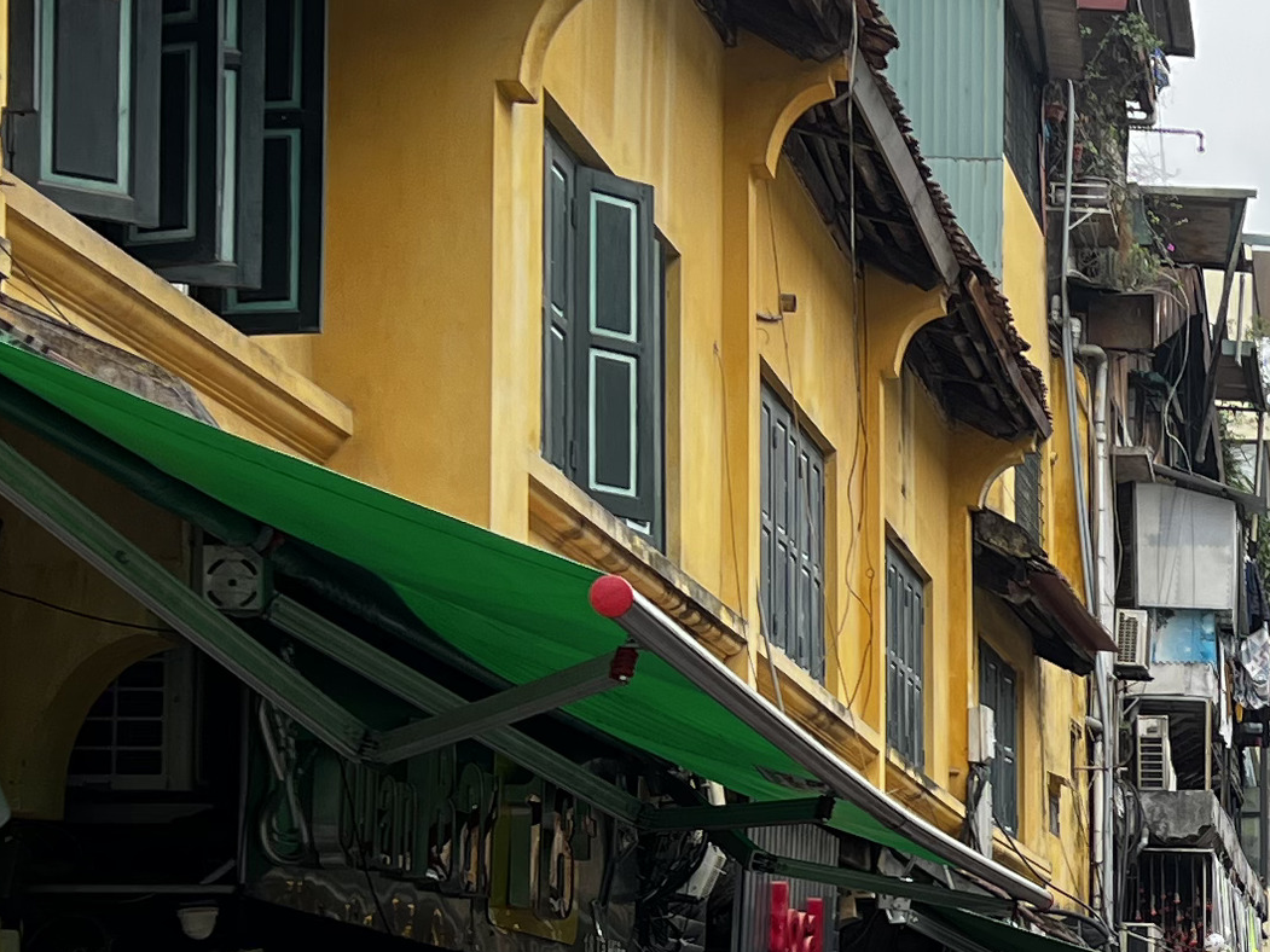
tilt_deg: +3.6
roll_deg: +0.8
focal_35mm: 99
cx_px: 1513
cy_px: 962
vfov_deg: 14.7
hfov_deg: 18.8
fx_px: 3632
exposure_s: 1/433
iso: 50
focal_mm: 5.7
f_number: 1.5
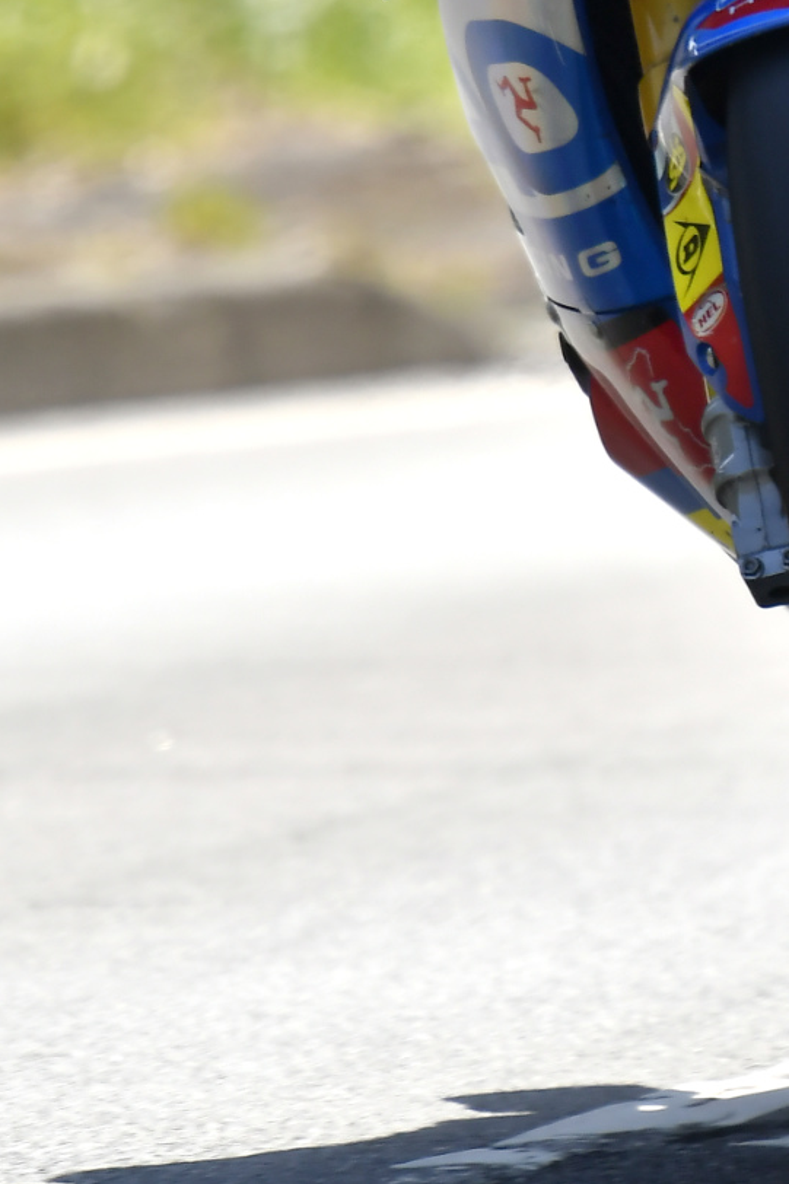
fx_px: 51007
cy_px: 38
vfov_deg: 1.3
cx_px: 968
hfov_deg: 0.9
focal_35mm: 1551
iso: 320
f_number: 6.3
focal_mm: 420
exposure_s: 1/1250
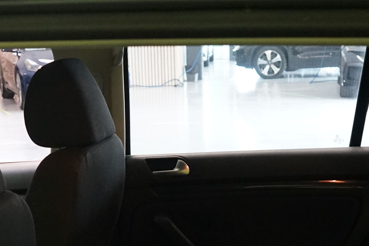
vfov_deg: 15.7
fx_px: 830
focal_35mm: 81
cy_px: 348
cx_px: 156
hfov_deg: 25.0
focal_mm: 28
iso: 4000
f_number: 6.3
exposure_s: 1/30
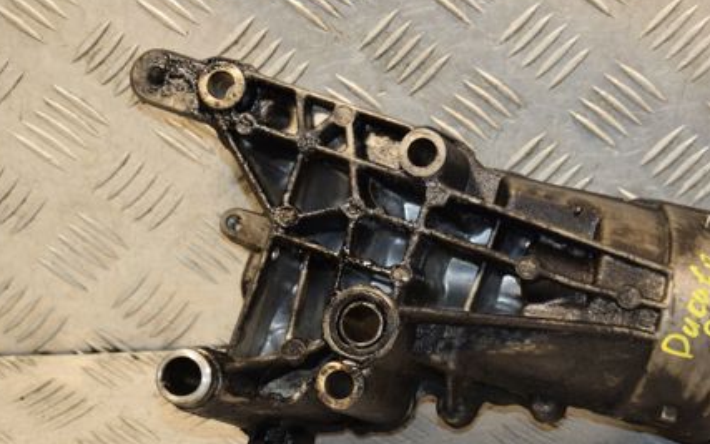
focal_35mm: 119
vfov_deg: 11.0
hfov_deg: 17.5
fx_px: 2303
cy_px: 306
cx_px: 456
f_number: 5
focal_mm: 52
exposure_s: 1/160
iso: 800
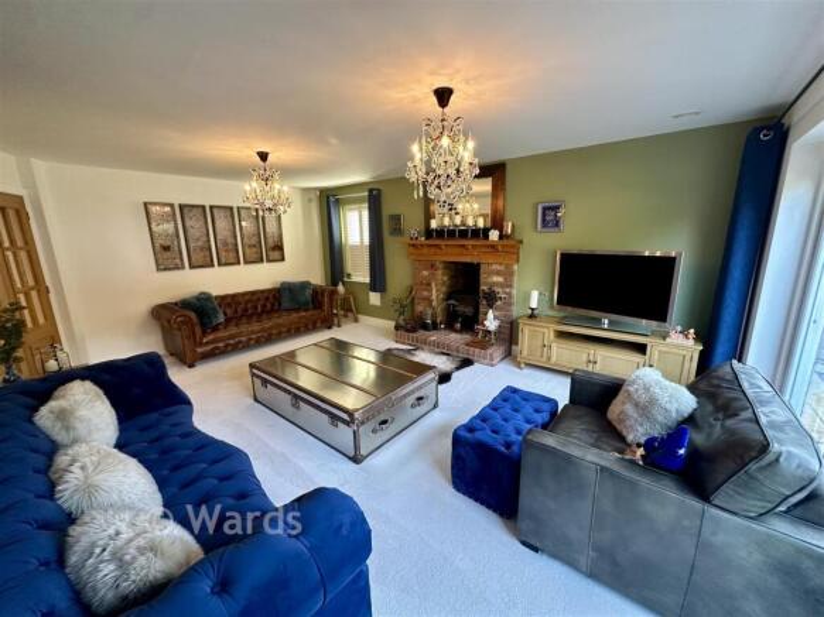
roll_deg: +1.1
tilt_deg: -12.9
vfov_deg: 85.7
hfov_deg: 102.1
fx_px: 333
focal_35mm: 14
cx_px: 412
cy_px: 308
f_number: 2.2
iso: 200
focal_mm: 2.22
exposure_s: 1/50
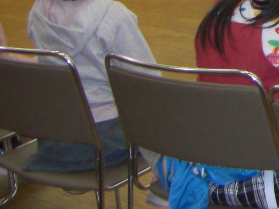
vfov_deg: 9.9
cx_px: 450
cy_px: -160
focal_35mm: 142
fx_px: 1144
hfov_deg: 13.0
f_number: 3.4
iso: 200
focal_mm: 6.3
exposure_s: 1/60
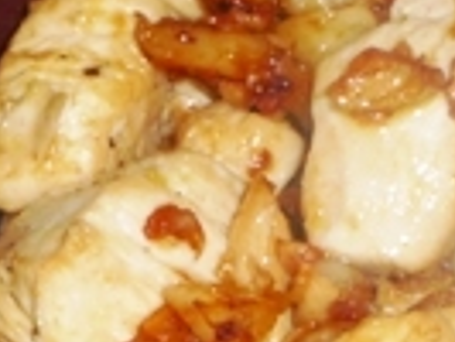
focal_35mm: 265
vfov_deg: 5.6
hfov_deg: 7.4
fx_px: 3486
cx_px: 489
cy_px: 332
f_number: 4.3
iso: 100
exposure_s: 1/30
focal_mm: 9.3
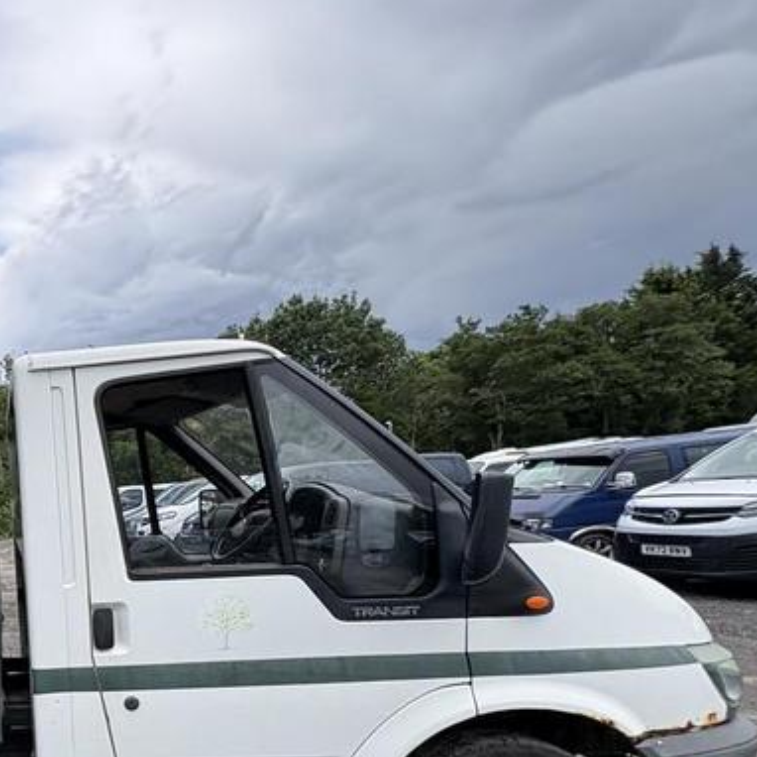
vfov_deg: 53.2
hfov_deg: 42.2
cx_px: -99
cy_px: 567
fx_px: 718
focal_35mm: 29
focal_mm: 2.22
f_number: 2.2
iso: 50
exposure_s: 1/821
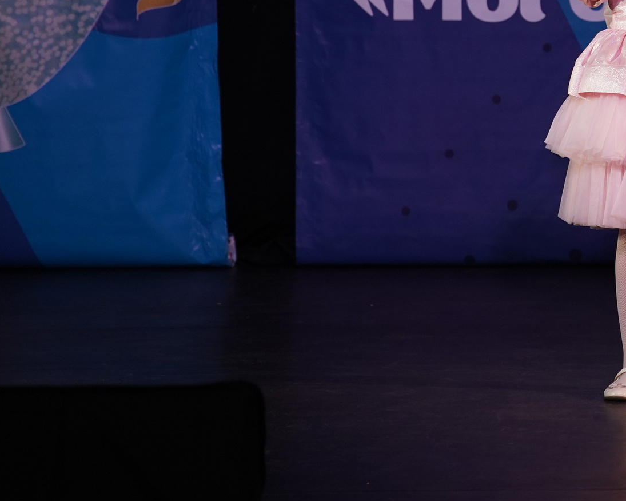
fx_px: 6095
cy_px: 35
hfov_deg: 5.9
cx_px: 700
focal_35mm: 329
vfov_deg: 4.7
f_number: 4
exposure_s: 1/400
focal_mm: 150
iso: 1600
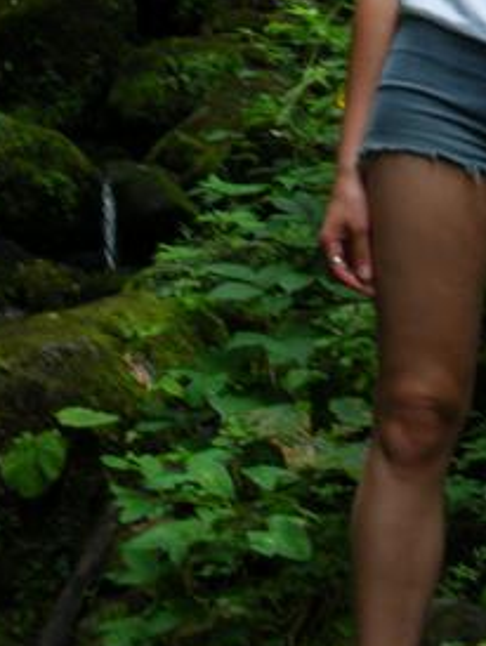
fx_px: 1570
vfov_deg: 22.5
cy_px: 33
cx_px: 495
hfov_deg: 17.2
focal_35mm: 84
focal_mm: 6.3
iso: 64
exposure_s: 1/50
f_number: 3.5
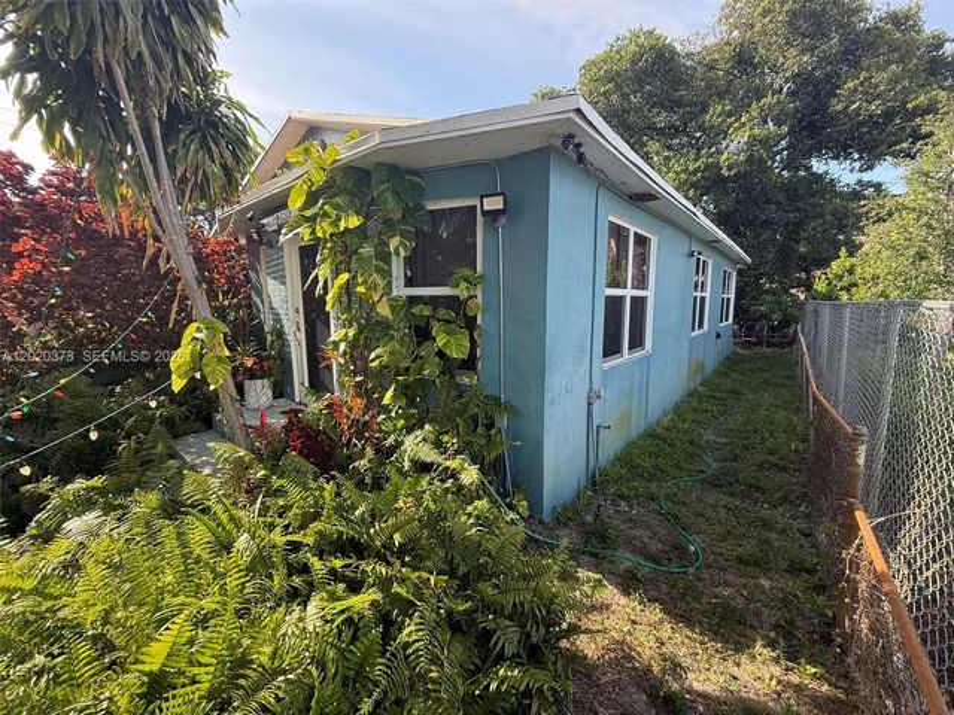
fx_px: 386
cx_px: 477
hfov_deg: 102.1
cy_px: 358
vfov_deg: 85.7
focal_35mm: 14
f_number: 2.2
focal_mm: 2.22
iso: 50
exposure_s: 1/247
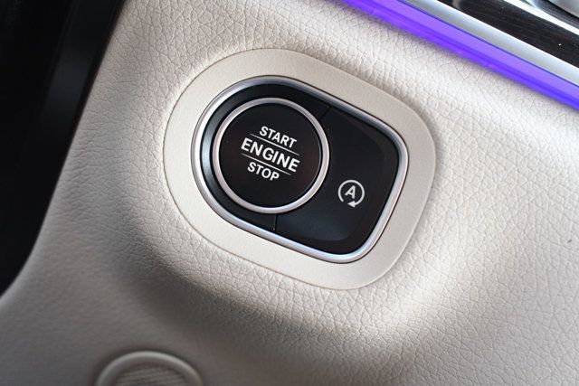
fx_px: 836
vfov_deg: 26.0
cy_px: 193
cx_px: 290
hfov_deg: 38.2
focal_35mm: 52
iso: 1400
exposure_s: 1/125
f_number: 4.5
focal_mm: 35
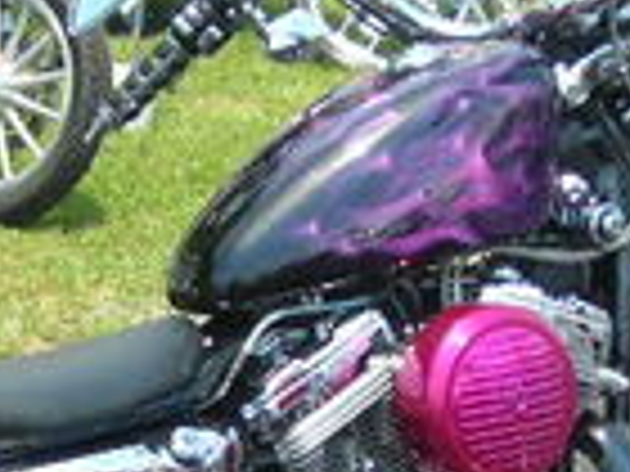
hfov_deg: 14.7
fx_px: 2439
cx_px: 202
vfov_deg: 11.0
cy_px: 472
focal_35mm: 134
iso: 50
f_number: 3.4
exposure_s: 1/223
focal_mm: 7.8
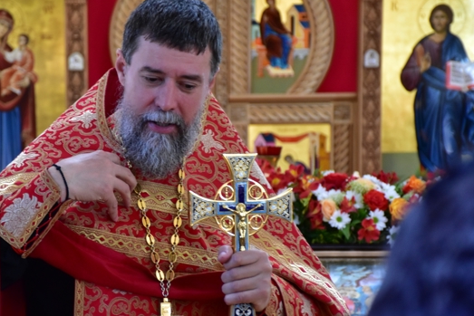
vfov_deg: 8.0
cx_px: 144
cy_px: 213
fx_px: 2265
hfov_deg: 11.9
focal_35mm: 172
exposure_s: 1/80
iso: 1600
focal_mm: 80
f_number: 5.3
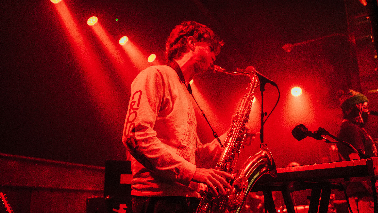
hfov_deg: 64.3
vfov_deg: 38.8
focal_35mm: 30
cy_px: 126
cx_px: 190
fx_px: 301
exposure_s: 1/160
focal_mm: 28
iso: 12800
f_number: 2.8
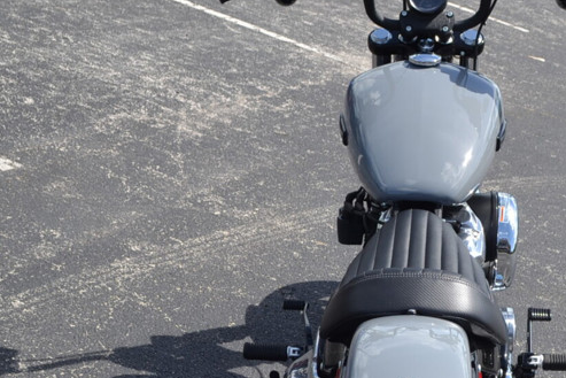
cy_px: 348
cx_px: 413
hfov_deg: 27.4
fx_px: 1148
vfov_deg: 18.3
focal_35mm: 73
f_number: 7.1
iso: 100
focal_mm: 20
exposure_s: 1/200
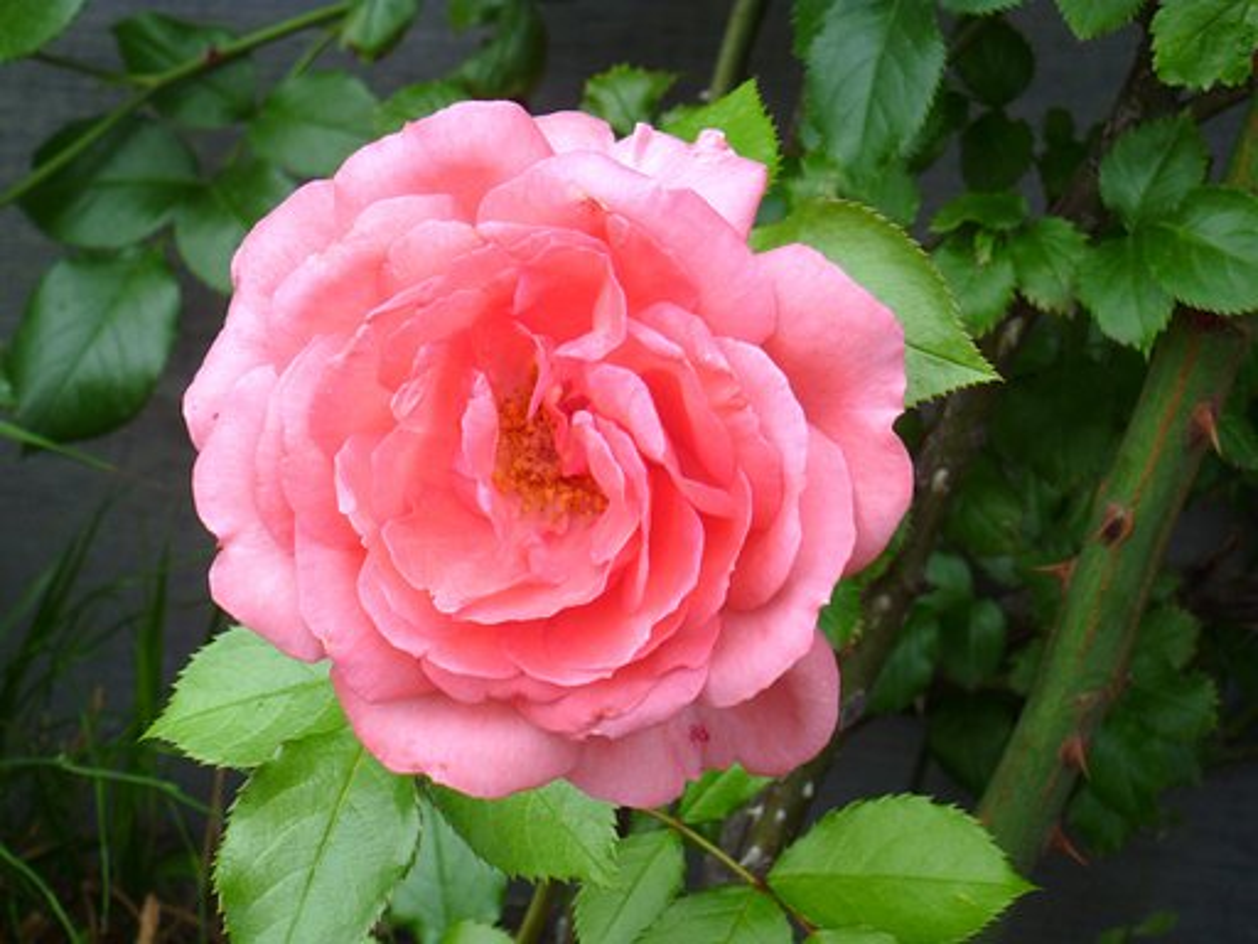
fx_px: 3998
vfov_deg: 13.5
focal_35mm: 110
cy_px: 472
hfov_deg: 17.9
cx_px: 629
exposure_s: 1/20
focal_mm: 19.5
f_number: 5.7
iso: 100
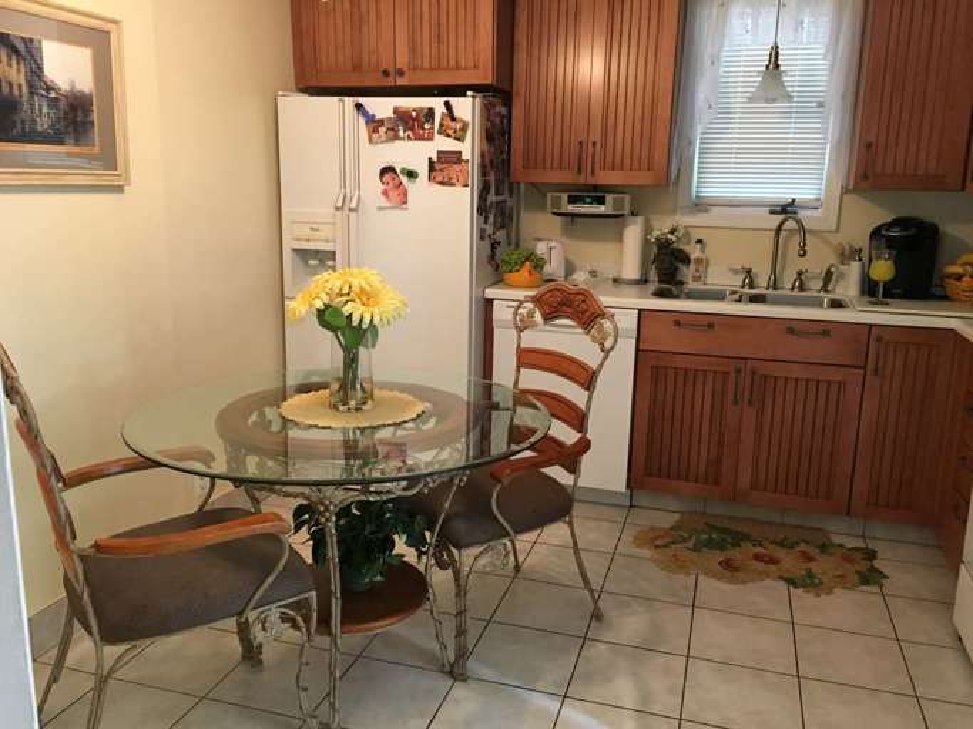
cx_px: 486
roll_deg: -1.3
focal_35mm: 29
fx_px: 815
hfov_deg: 61.7
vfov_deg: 48.2
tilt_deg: -11.4
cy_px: 364
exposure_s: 1/30
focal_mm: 4.15
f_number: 2.2
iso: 160
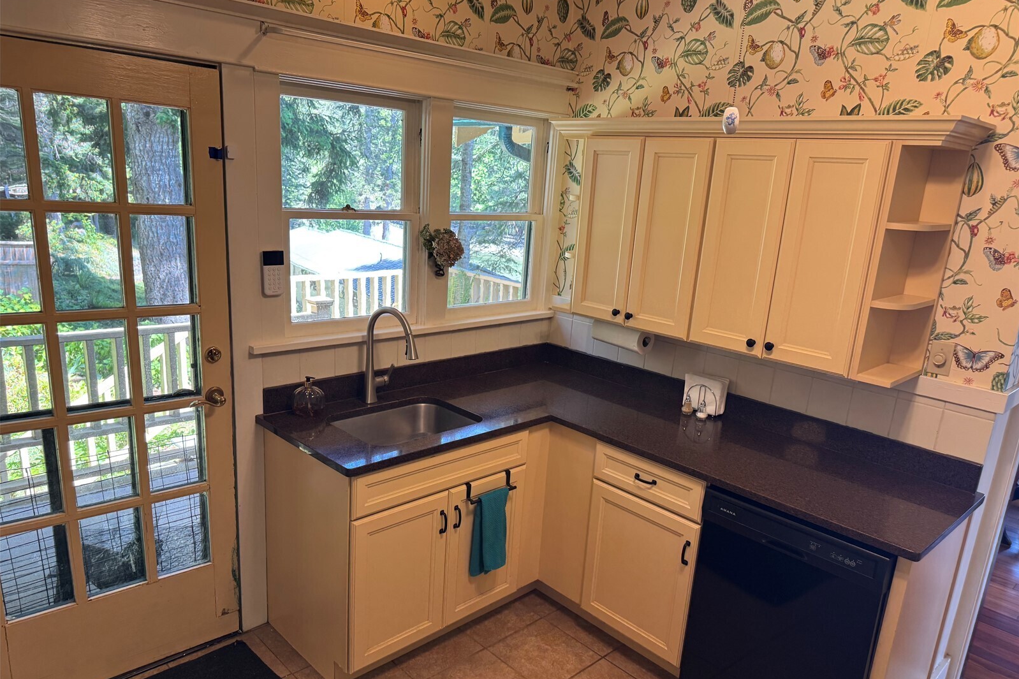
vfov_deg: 51.2
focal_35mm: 25
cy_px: 374
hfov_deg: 71.5
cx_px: 510
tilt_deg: -17.6
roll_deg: -3.9
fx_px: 708
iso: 125
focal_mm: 6.76
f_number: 1.78
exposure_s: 1/120
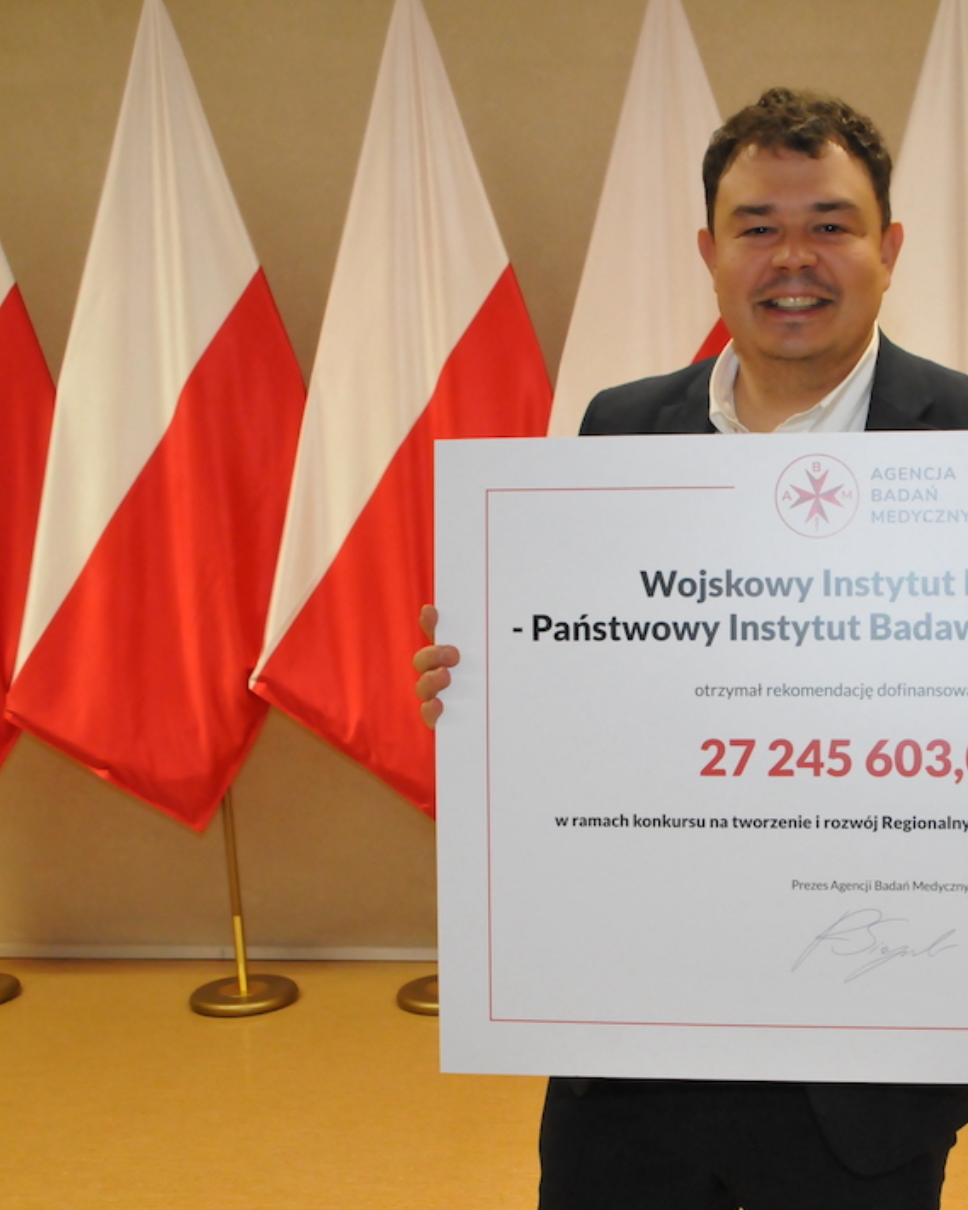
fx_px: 1683
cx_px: 764
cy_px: 605
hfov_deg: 31.3
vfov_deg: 39.5
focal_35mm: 47
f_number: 5.6
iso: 2500
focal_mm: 22
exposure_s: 1/100
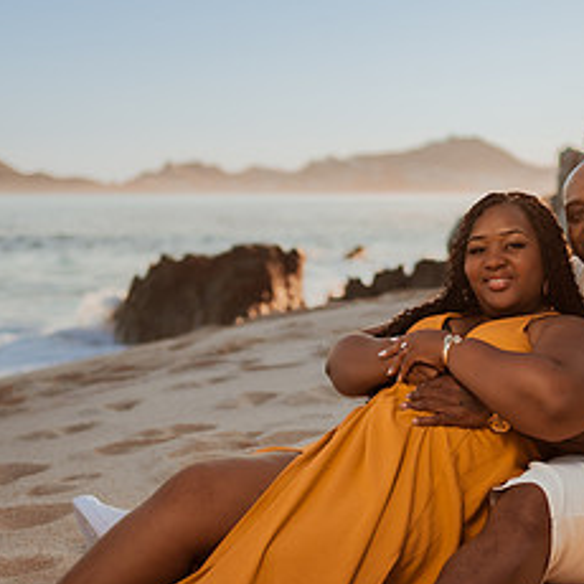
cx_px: 322
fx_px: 1432
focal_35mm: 75
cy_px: 354
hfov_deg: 23.0
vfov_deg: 23.0
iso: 100
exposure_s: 1/4000
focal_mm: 35
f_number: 1.8
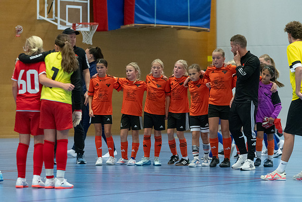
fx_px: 1636
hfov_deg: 10.5
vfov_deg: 7.0
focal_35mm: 195
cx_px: 151
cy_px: 101
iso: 5600
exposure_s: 1/400
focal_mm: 130
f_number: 3.5
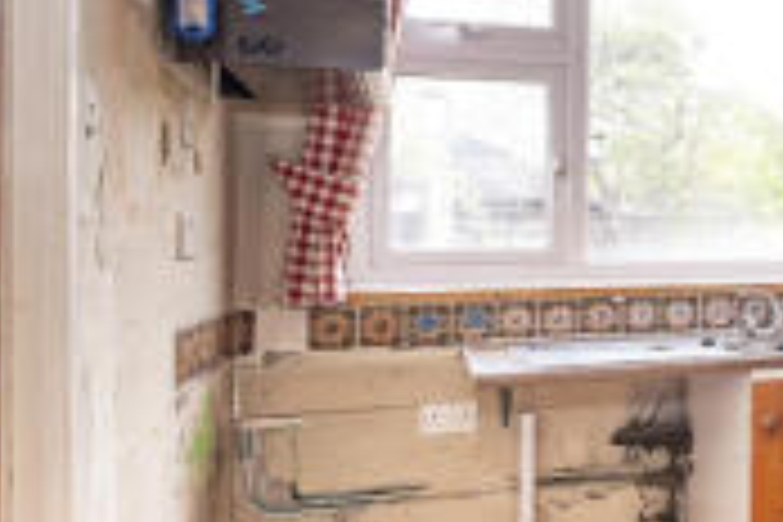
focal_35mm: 41
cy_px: 277
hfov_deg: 41.9
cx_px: 760
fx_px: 892
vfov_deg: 32.6
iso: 500
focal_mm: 10
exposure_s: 1/100
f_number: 5
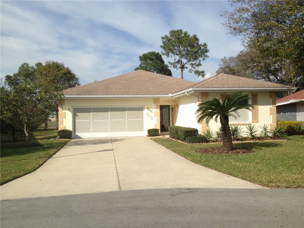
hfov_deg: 55.4
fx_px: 290
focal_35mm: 33
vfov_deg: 42.9
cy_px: 114
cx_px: 152
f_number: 2.4
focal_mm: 4.12
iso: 50
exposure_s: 1/1748
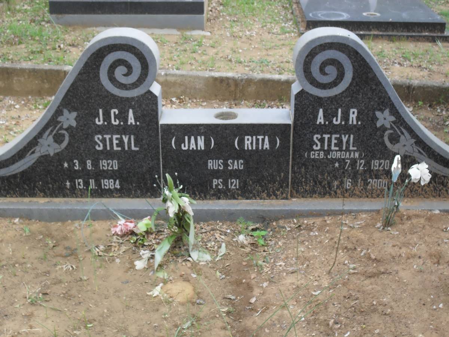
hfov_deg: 33.8
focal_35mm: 57
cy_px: 168
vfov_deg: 25.7
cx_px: 224
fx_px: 739
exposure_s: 1/90
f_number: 4.3
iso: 100
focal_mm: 10.1
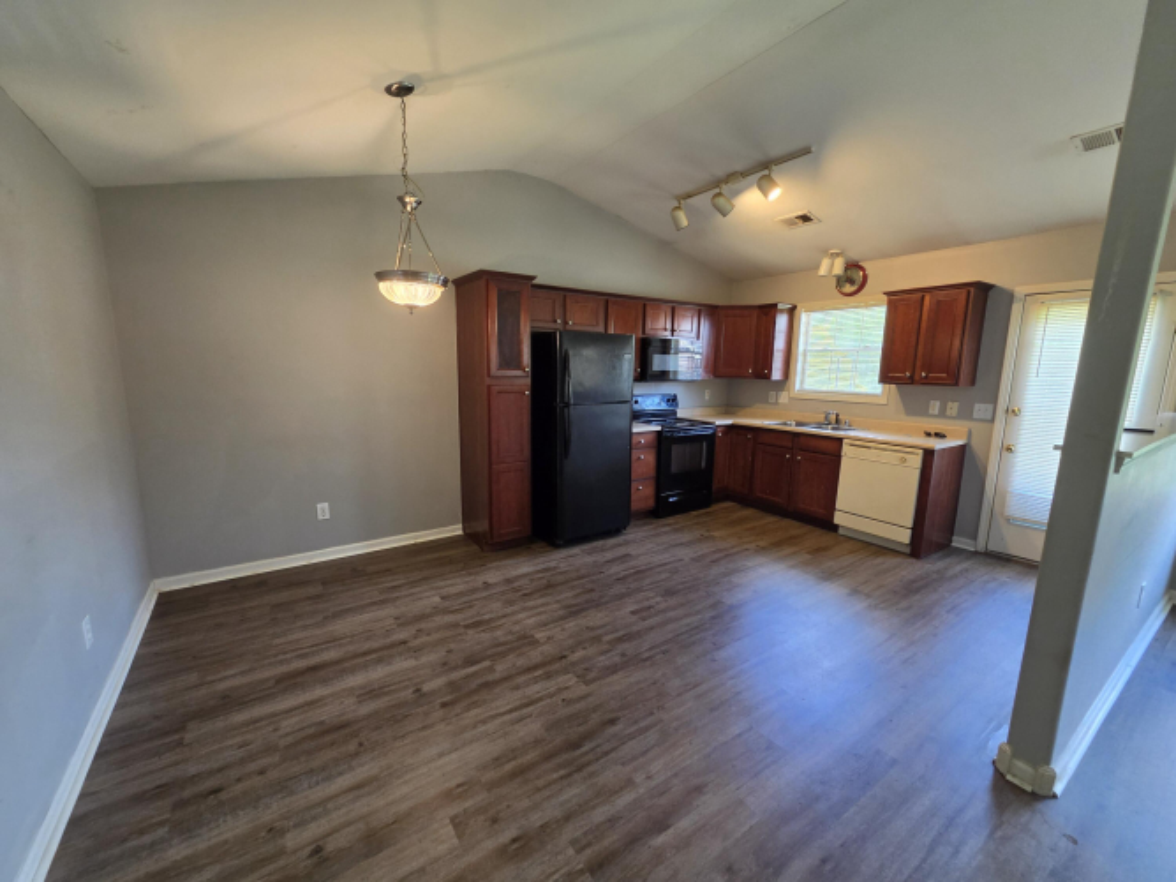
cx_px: 588
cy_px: 441
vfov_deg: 89.9
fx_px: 442
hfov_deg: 106.2
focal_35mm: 13
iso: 250
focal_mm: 2.2
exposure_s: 1/60
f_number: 2.2
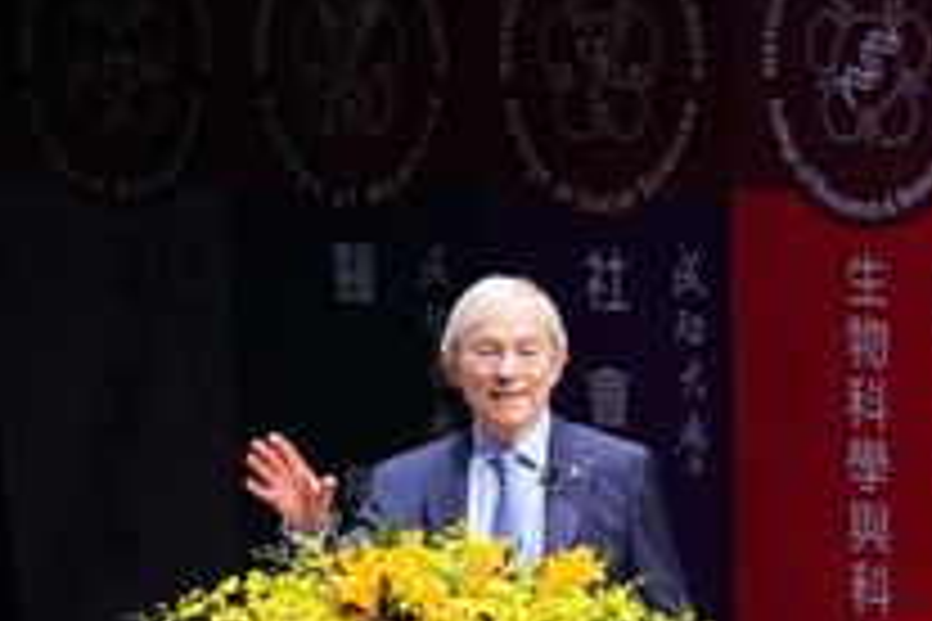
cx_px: 464
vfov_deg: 2.4
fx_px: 15040
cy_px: 520
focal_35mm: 581
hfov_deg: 3.5
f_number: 4
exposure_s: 1/200
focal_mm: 200
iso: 1250
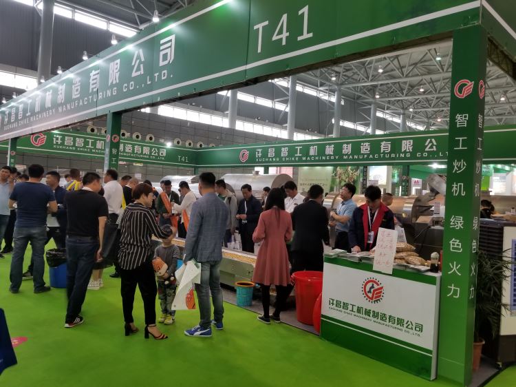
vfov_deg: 53.0
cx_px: 258
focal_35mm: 26
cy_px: 194
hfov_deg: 67.3
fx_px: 387
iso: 64
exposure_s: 1/50
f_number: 1.7
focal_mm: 4.25
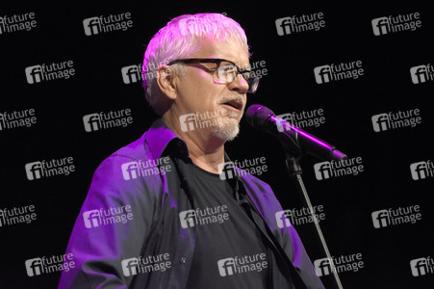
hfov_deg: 6.9
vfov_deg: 4.6
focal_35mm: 300
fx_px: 3614
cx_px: 217
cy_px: 144
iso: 1600
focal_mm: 200
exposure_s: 1/250
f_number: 3.2
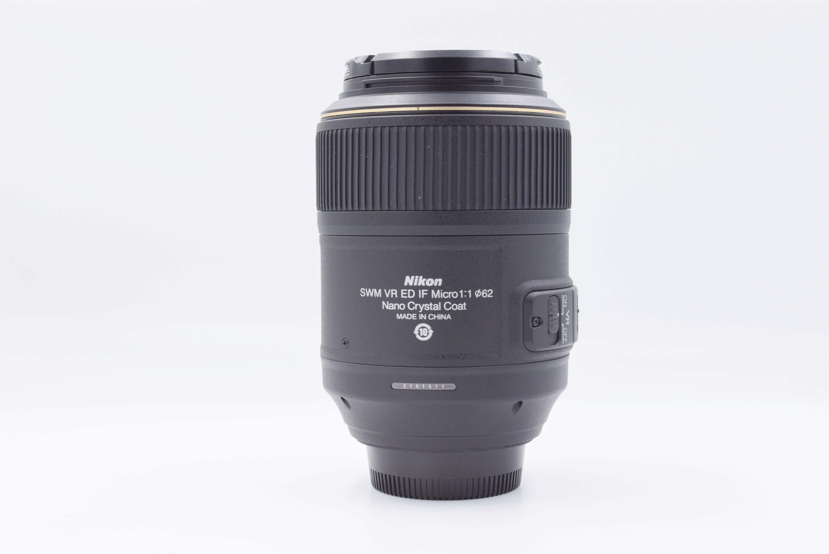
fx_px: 1314
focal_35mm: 57
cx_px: 414
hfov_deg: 35.0
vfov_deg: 23.8
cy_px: 277
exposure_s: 1/100
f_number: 8
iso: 400
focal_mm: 38
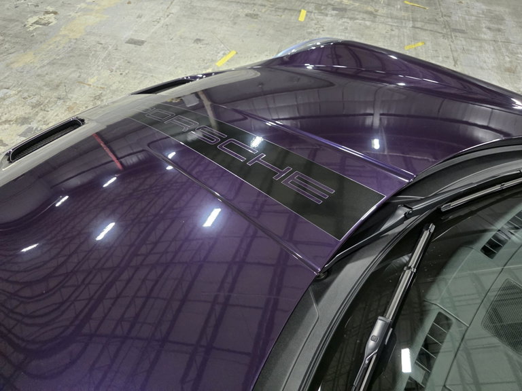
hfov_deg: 73.9
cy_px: 196
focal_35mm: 23
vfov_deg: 58.9
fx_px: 347
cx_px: 261
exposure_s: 1/120
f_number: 1.7
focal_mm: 6.3
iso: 1000
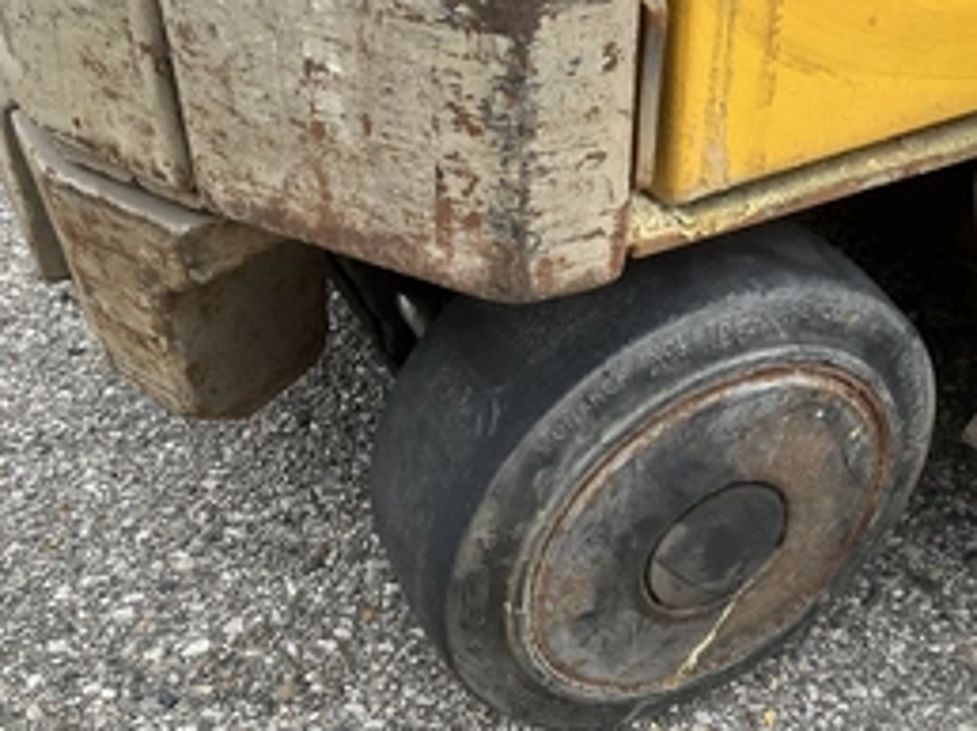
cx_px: 492
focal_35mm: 45
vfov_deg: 32.1
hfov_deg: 42.1
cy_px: 375
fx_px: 1269
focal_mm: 3
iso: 64
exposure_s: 1/79
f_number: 1.8
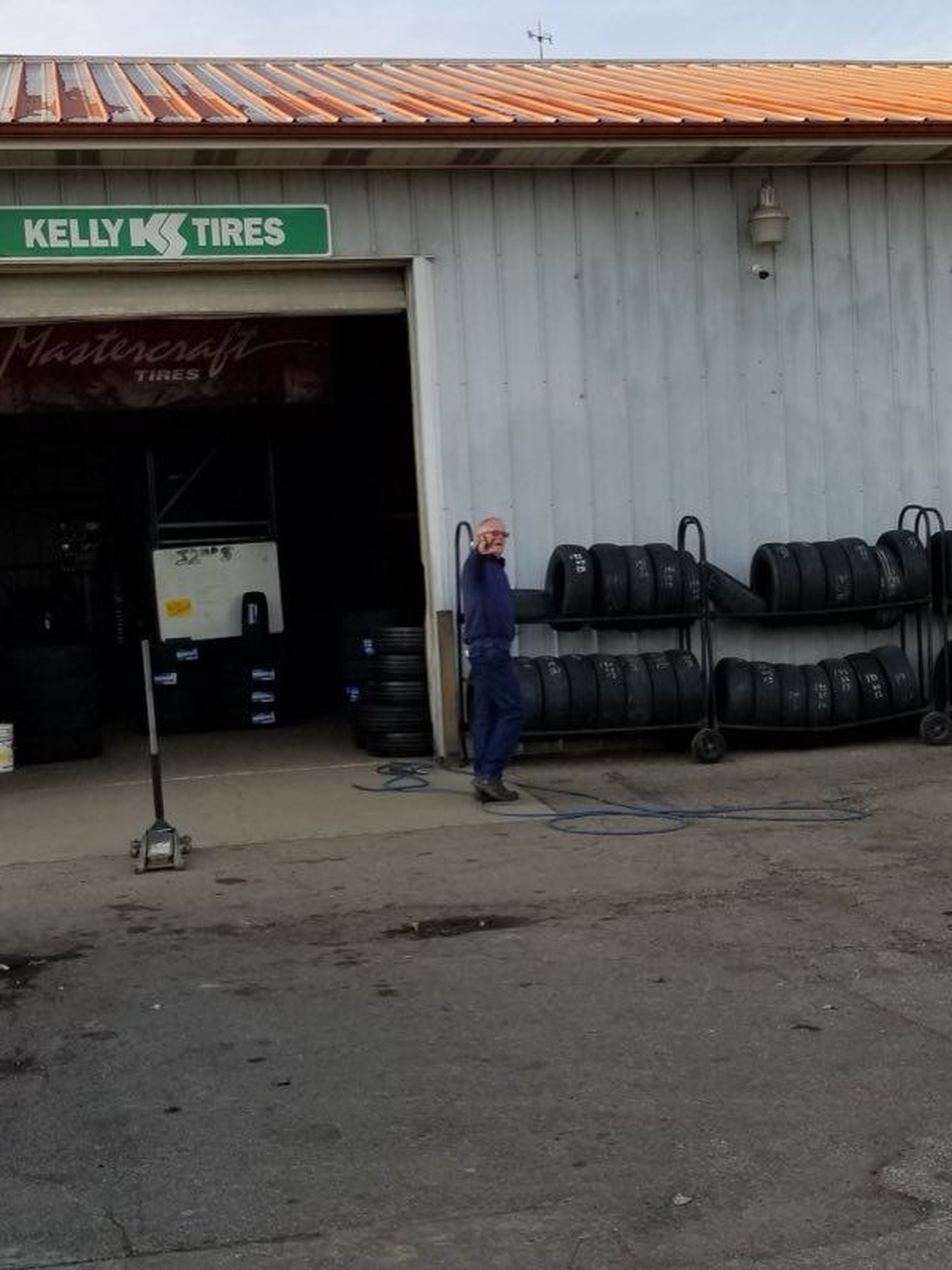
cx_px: 476
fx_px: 953
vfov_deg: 67.3
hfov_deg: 53.1
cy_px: 635
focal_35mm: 26
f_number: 1.7
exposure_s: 1/774
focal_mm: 4.3
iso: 50
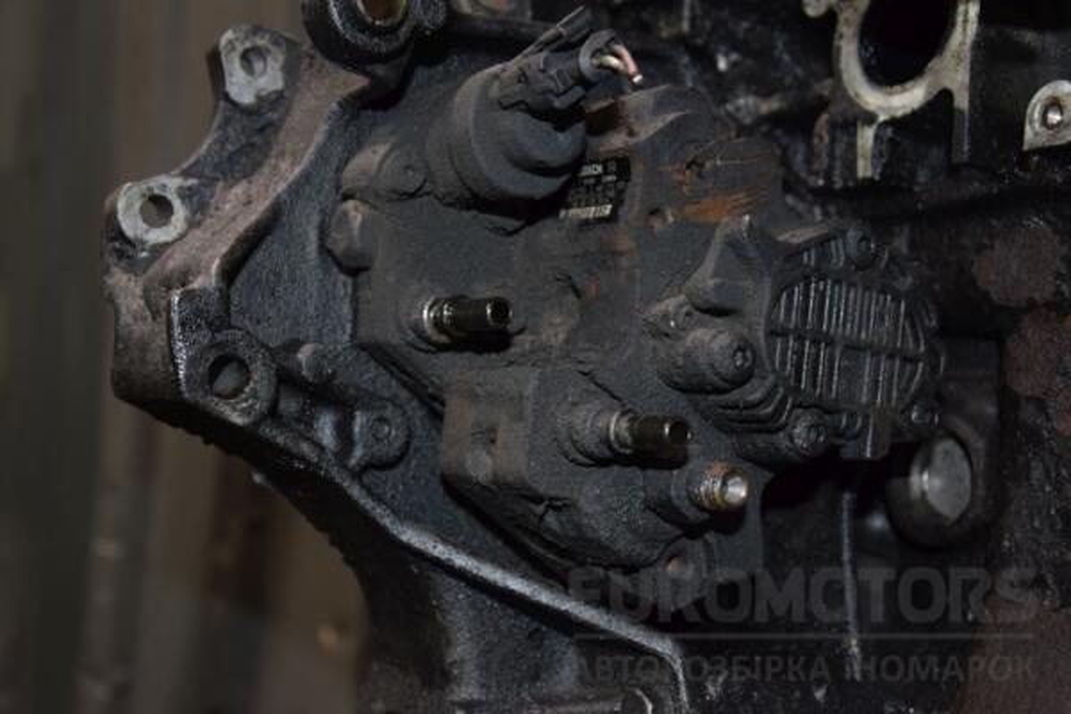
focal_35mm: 51
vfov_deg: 26.5
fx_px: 1517
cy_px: 357
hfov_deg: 38.9
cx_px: 536
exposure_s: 1/60
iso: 800
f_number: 5
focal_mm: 34
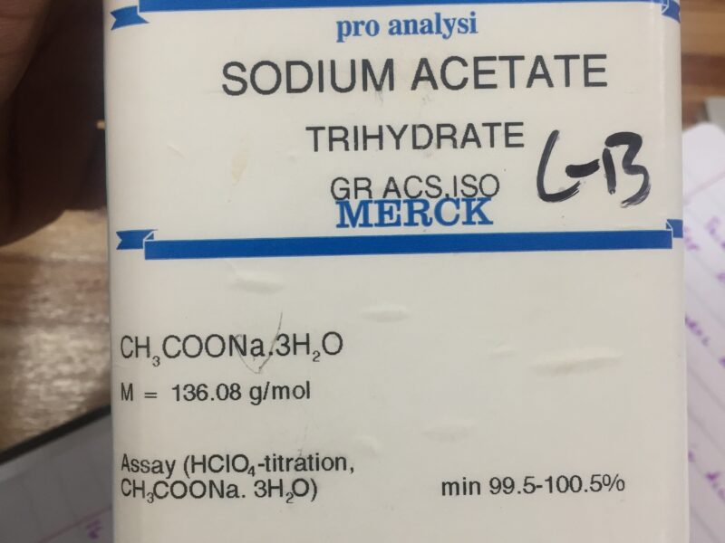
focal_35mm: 29
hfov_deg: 61.7
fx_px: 607
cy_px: 272
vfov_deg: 48.2
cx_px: 362
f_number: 2.2
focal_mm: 4.15
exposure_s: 1/33
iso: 80
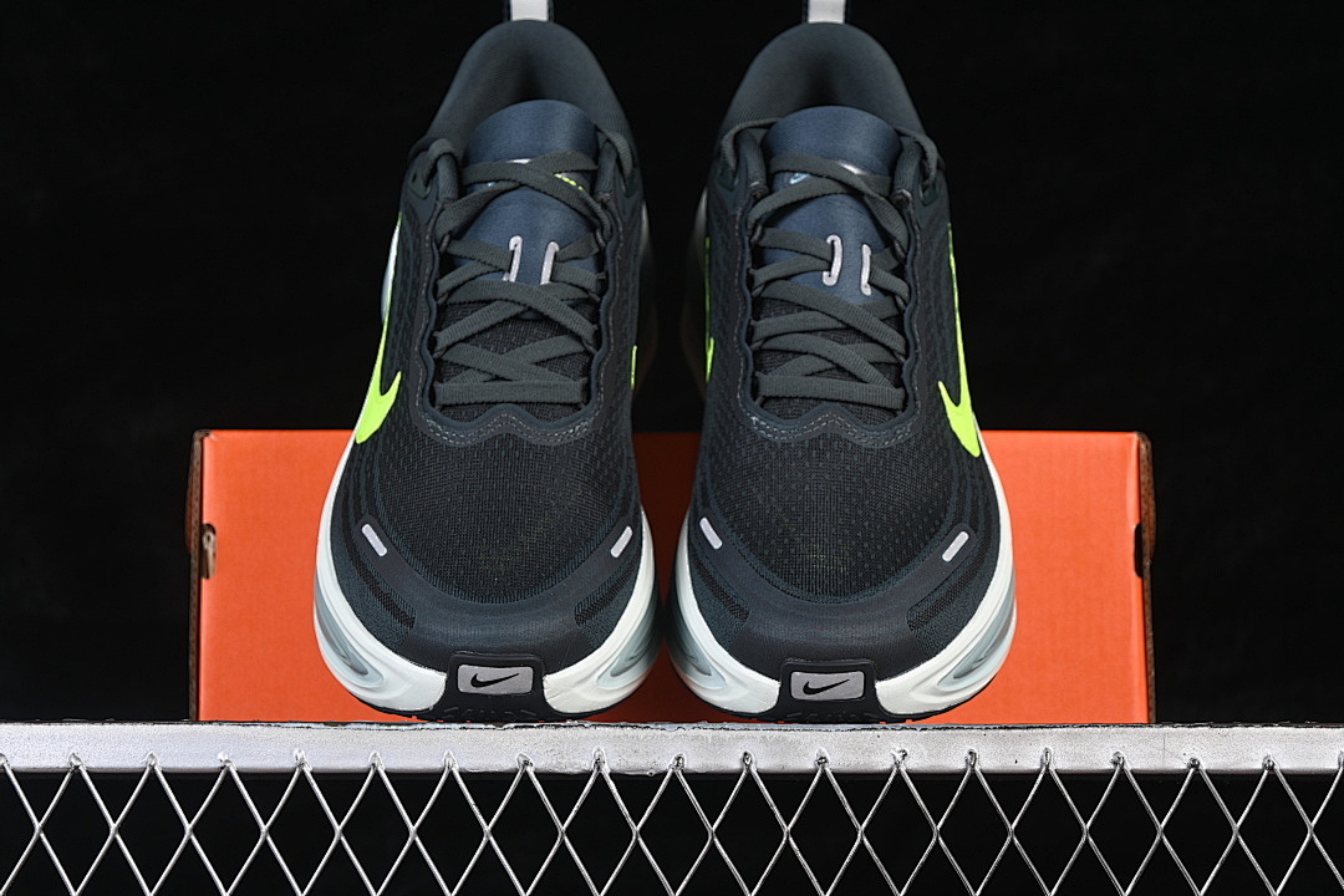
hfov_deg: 27.0
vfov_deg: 18.2
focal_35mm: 75
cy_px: 448
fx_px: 2800
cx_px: 672
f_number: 6.3
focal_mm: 50
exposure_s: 1/60
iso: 160
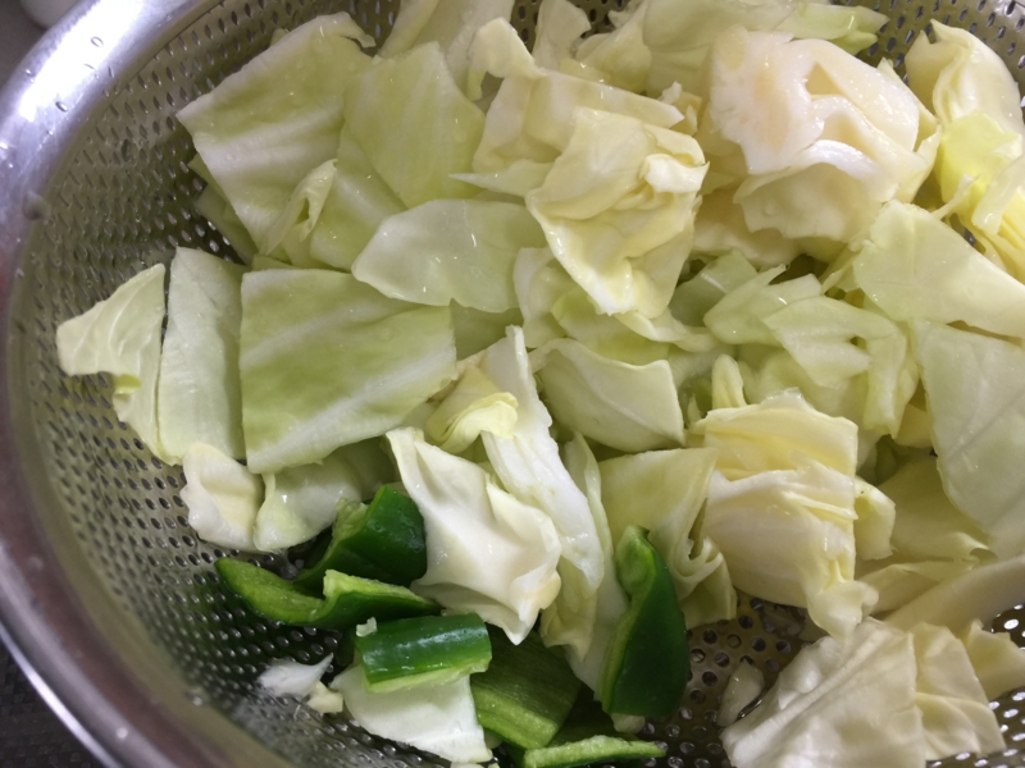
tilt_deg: -55.4
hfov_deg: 61.7
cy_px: 384
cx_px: 512
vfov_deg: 48.2
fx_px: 859
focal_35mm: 29
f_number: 2.2
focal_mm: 4.15
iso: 50
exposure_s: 1/17
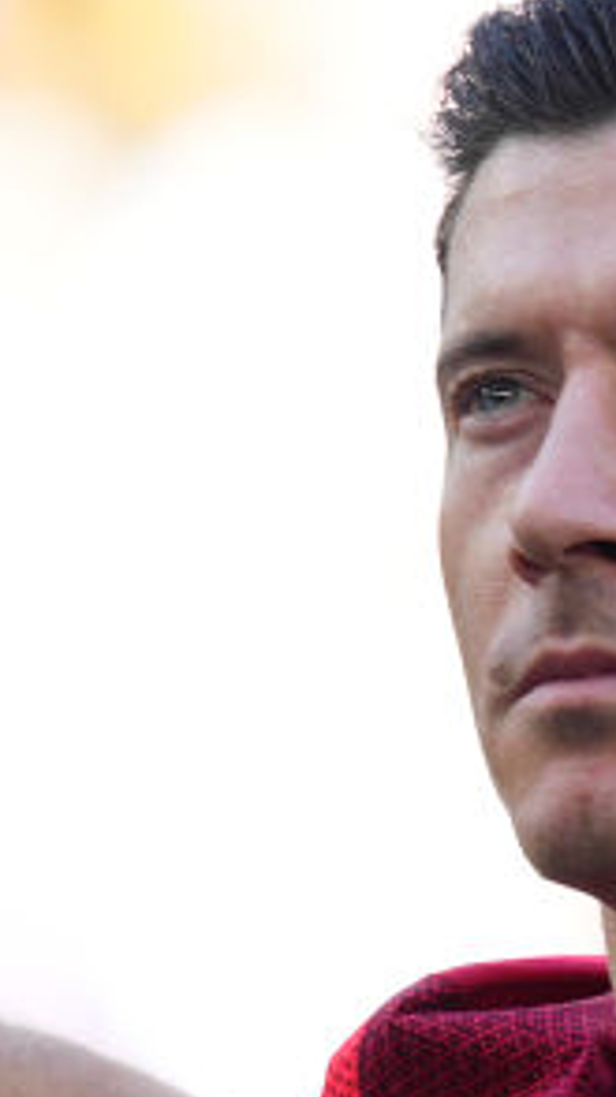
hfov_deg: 0.6
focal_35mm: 2190
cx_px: 116
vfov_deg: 1.0
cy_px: 1017
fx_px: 63703
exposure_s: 1/200
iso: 160
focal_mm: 400
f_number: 4
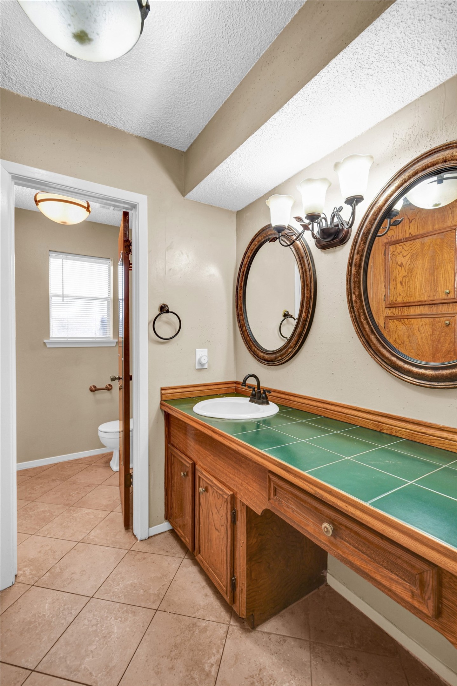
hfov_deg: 77.3
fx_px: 286
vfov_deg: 100.4
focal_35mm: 15
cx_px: 228
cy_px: 343
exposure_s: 1/4
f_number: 7.1
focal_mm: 10
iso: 100
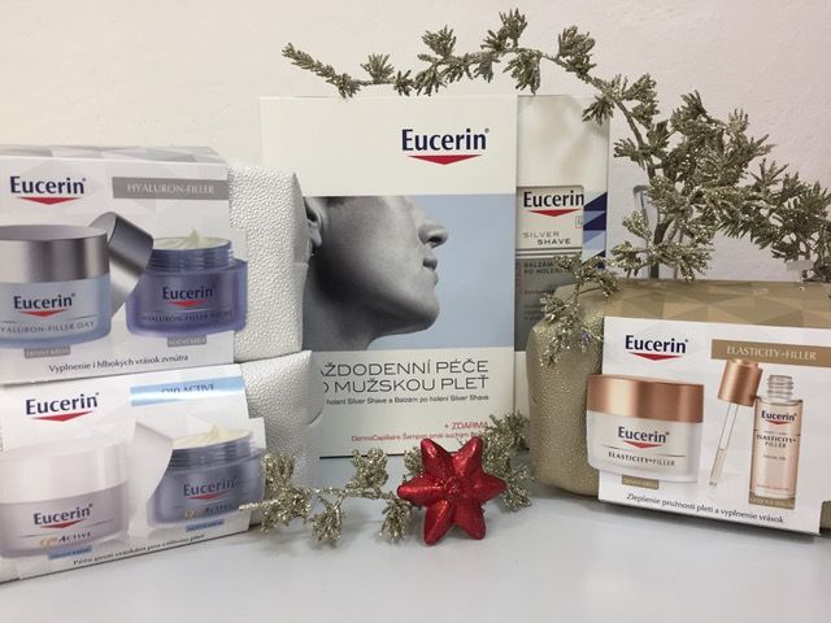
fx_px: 696
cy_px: 312
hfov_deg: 61.7
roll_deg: +0.0
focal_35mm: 29
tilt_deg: -9.1
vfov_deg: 48.2
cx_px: 416
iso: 50
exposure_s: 1/33
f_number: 2.2
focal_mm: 4.15
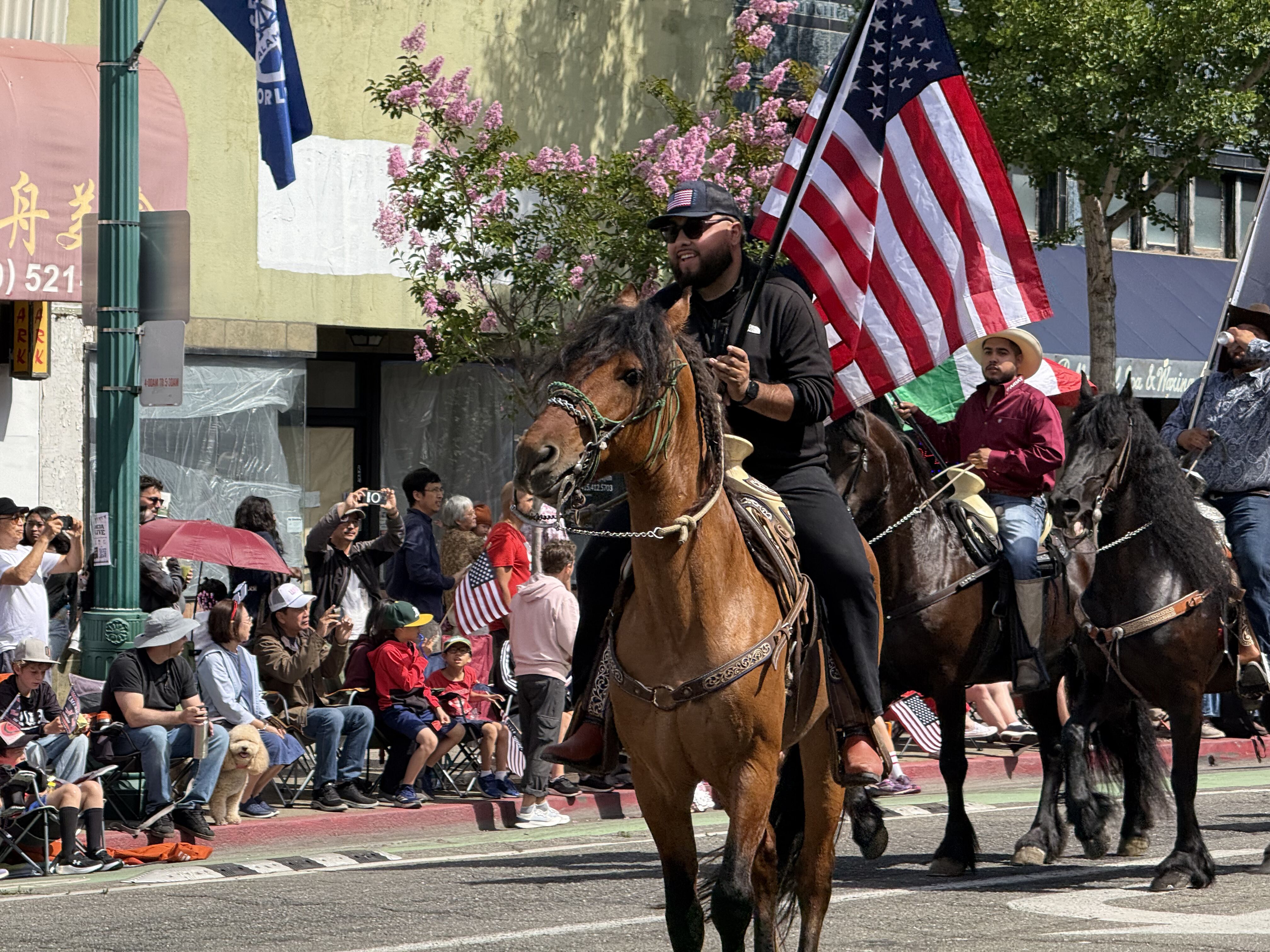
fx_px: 4403
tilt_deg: +0.7
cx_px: 635
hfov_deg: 16.4
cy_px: 476
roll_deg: +0.1
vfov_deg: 12.3
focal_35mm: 120
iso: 64
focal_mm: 15.66
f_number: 2.8
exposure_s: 1/1018
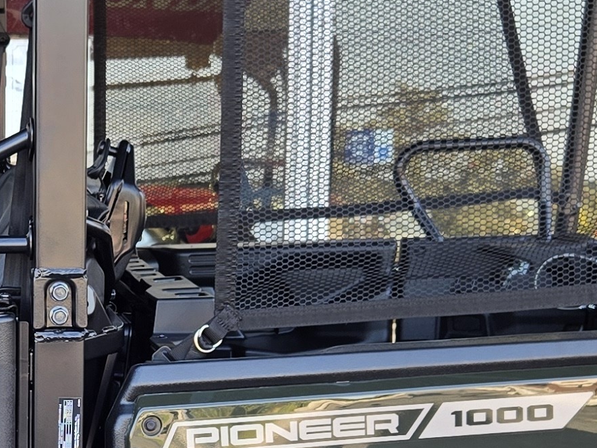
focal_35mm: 104
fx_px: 1793
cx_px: -63
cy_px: 437
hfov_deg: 18.2
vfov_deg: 14.0
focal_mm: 5.4
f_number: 1.8
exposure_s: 1/126
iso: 25
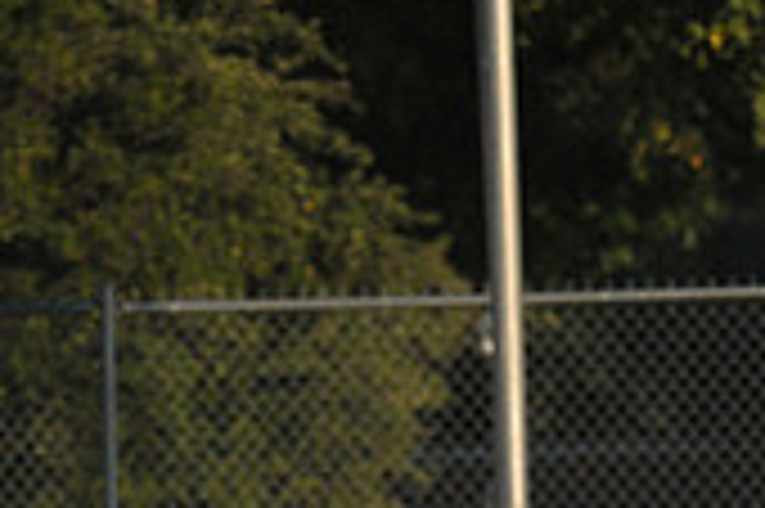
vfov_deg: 1.4
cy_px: 798
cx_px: 324
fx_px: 20140
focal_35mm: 949
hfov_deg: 2.2
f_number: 6.3
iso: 640
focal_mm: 185
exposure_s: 1/3200
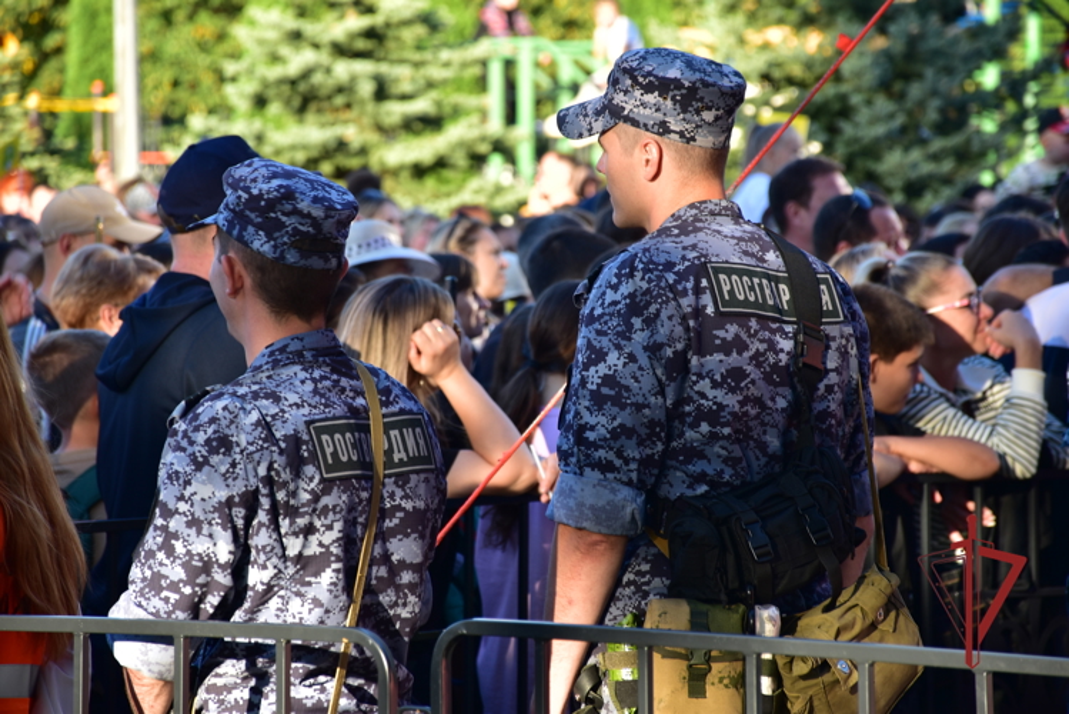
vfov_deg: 6.5
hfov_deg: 9.8
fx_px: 6238
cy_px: 357
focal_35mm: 210
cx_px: 534
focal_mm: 140
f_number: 5.6
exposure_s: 1/80
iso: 100
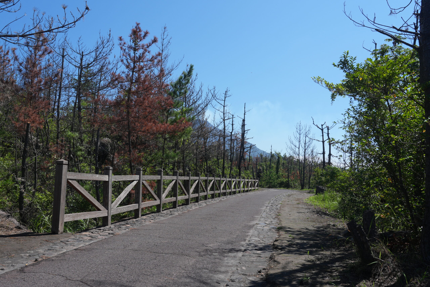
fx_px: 376
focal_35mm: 32
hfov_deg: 59.5
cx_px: 215
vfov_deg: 41.7
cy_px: 144
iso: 100
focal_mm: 21
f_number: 9
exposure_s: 1/250
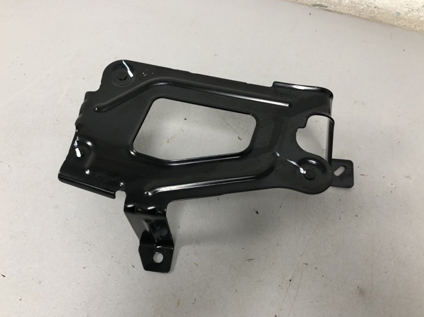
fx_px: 355
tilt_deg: -61.5
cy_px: 158
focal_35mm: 29
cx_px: 208
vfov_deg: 48.2
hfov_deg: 61.7
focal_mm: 4
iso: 32
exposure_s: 1/20
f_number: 1.8
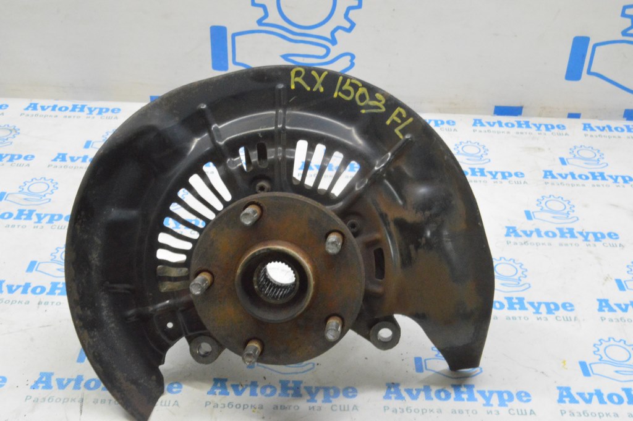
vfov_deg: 28.0
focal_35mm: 48
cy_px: 210
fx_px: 843
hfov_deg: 41.1
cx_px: 316
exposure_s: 1/15
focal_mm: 32
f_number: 20
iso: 6400
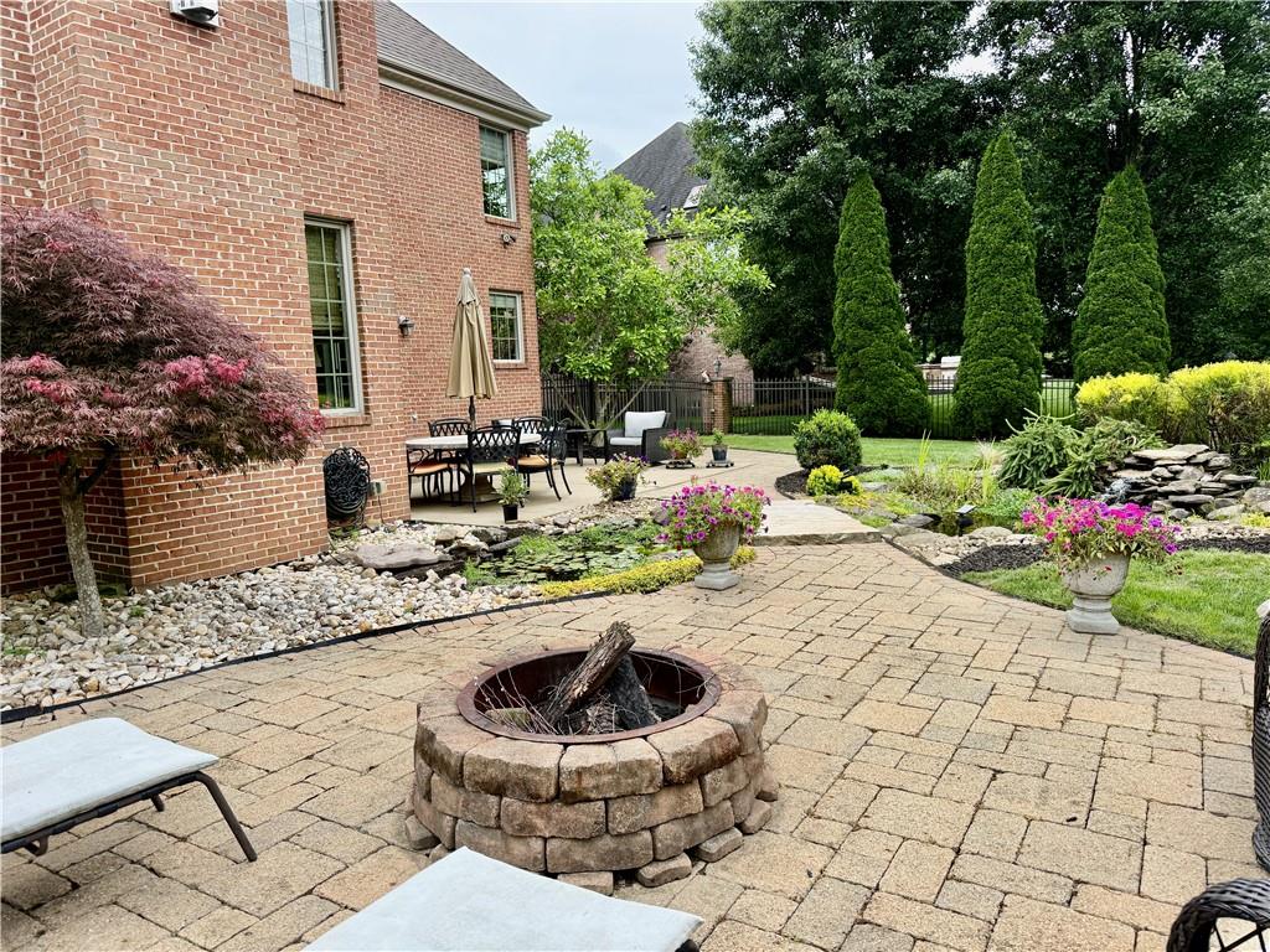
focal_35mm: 24
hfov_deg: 71.6
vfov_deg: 56.8
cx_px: 635
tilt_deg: -5.3
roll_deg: +2.7
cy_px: 476
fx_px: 881
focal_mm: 6.76
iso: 100
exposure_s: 1/2445
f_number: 1.78
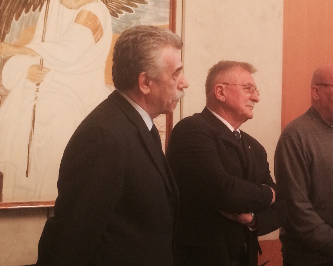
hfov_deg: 29.6
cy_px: 122
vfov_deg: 24.6
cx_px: 281
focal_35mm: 62
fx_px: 611
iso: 320
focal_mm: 4.12
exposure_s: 1/30
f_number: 2.2
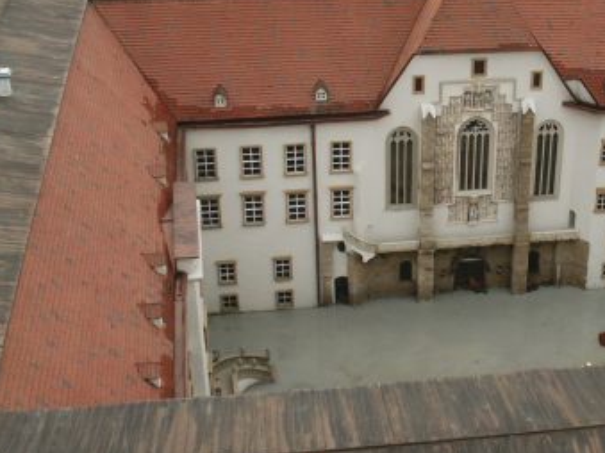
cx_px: 489
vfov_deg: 23.6
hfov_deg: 30.4
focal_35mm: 62
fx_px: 1083
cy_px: 191
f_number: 6.7
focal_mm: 7.18
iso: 64
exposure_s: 1/125
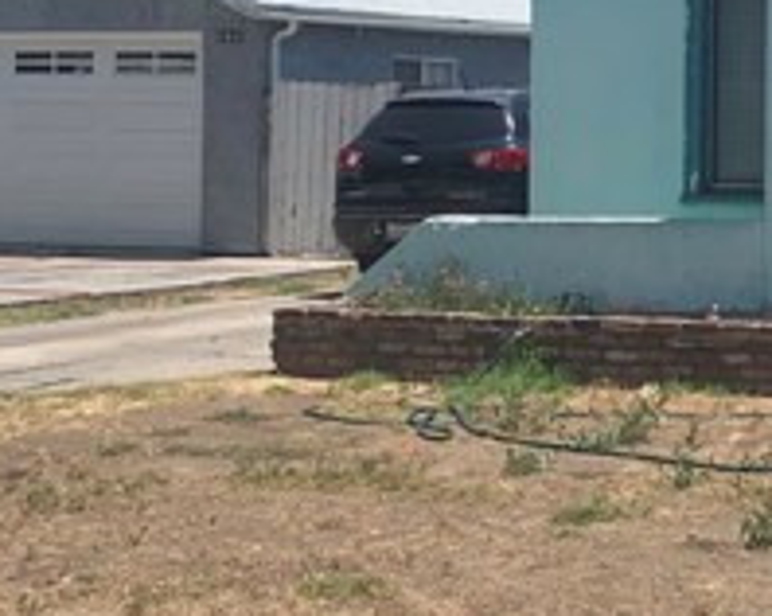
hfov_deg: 19.7
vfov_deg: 18.5
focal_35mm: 82
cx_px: 1213
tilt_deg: +0.9
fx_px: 1872
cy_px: 109
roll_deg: +0.2
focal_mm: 4.25
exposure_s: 1/2611
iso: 25
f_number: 1.8
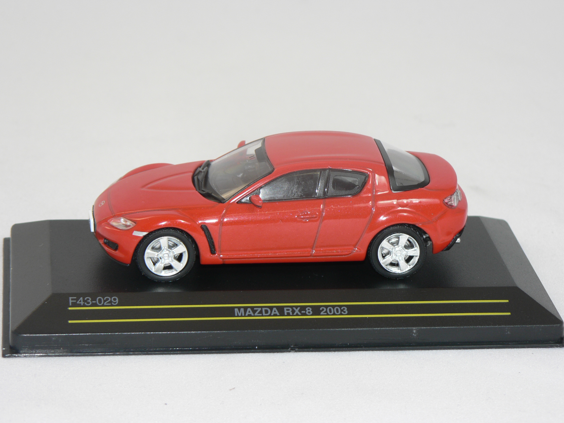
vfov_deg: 12.1
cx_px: 282
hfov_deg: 16.1
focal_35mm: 122
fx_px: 1988
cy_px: 212
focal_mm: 20.3
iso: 80
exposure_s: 1/60
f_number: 3.2
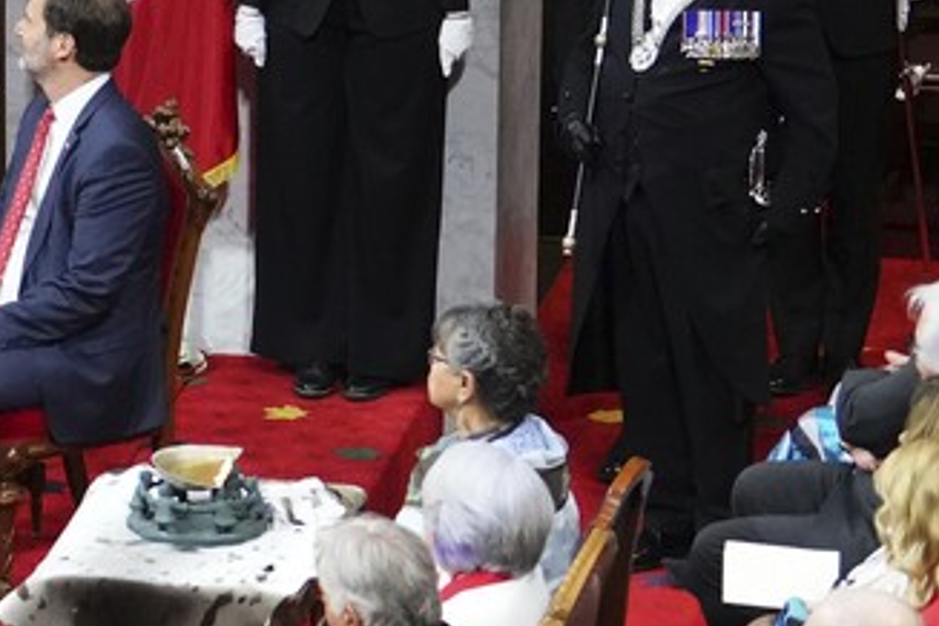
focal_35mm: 343
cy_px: -225
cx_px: -382
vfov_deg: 4.0
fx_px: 8946
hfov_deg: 6.0
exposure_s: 1/500
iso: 4000
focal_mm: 70
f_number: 2.8
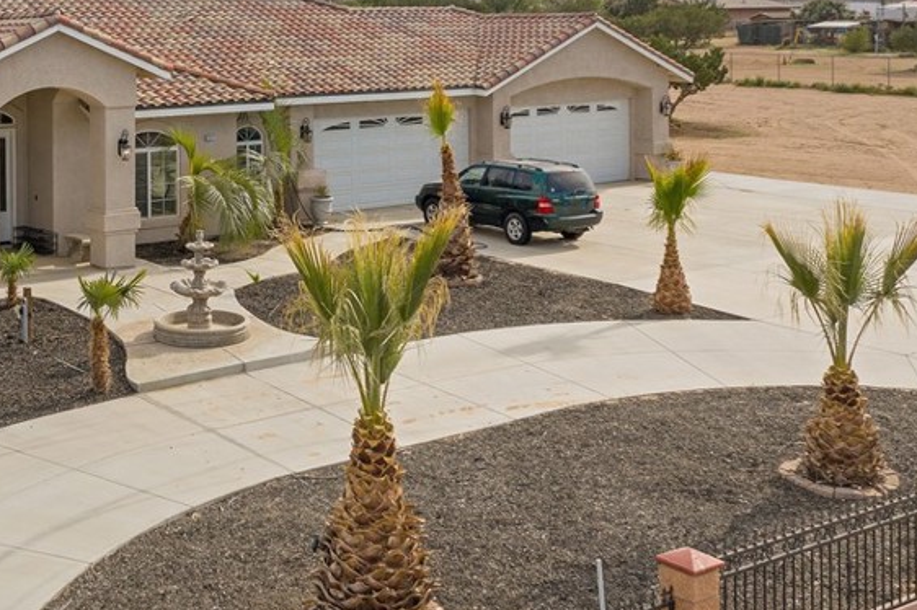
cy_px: 191
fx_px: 1298
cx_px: 168
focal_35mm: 51
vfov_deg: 26.3
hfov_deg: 37.4
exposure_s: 1/500
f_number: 5.6
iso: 100
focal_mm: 10.26
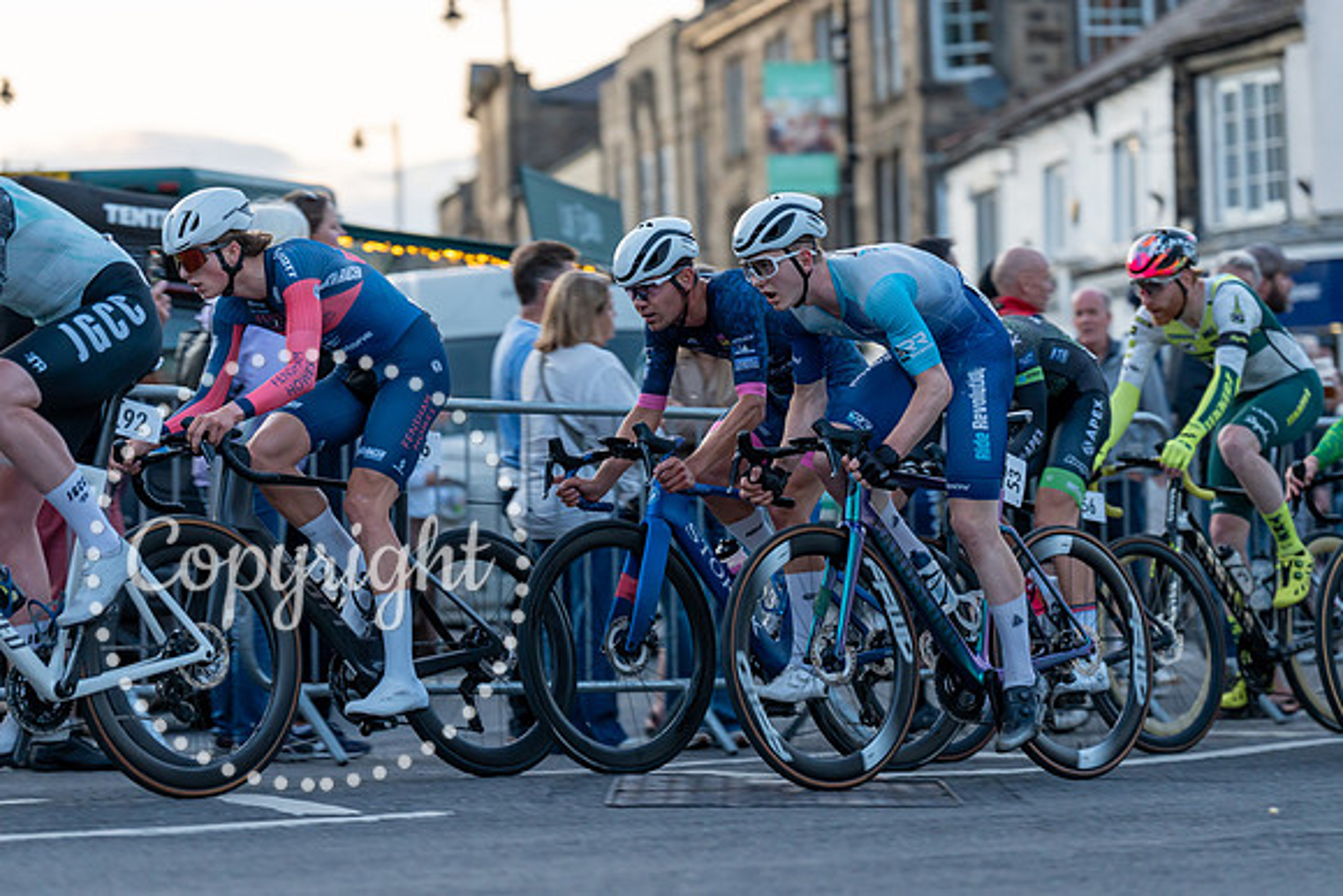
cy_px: 448
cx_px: 672
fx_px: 5000
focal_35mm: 134
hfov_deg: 15.3
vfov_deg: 10.2
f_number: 3.2
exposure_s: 1/640
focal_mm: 134
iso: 1000
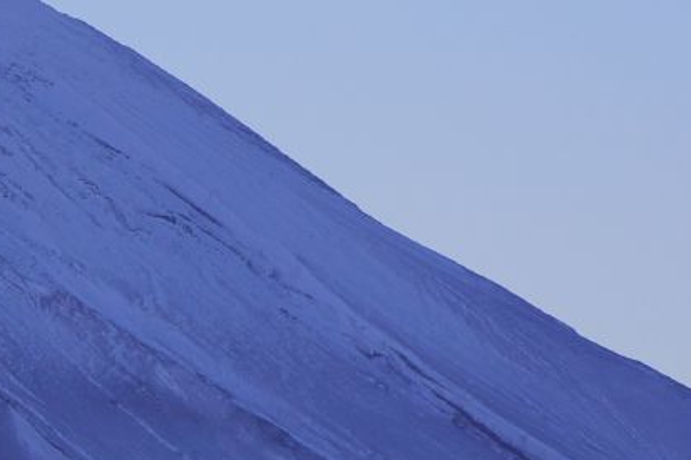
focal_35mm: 906
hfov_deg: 2.3
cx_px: -259
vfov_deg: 1.5
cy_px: 282
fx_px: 17374
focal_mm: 195
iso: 200
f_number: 7.1
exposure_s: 1/125
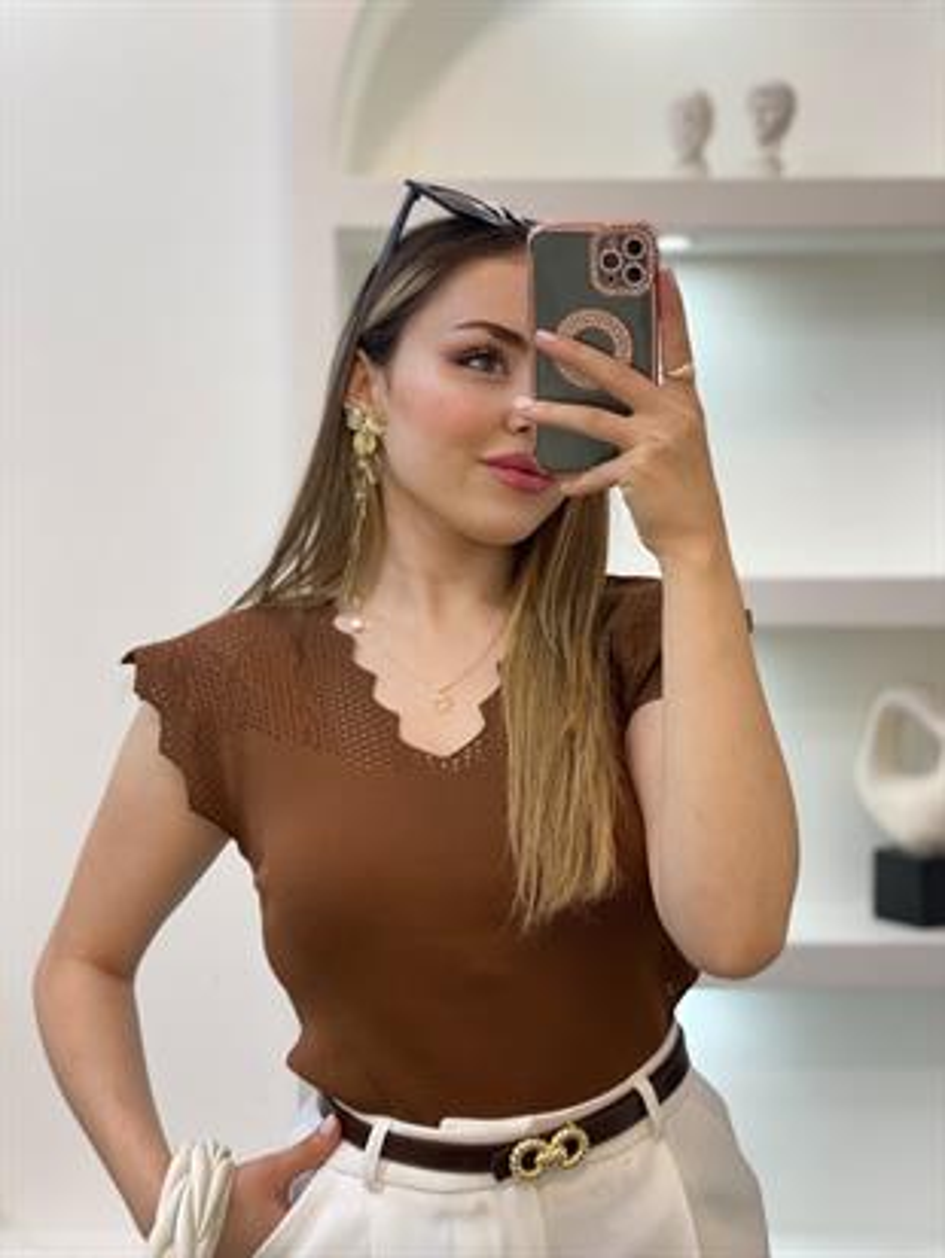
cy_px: 629
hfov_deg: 28.0
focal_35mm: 52
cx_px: 472
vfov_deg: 36.8
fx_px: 1892
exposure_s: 1/100
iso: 100
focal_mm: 6
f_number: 2
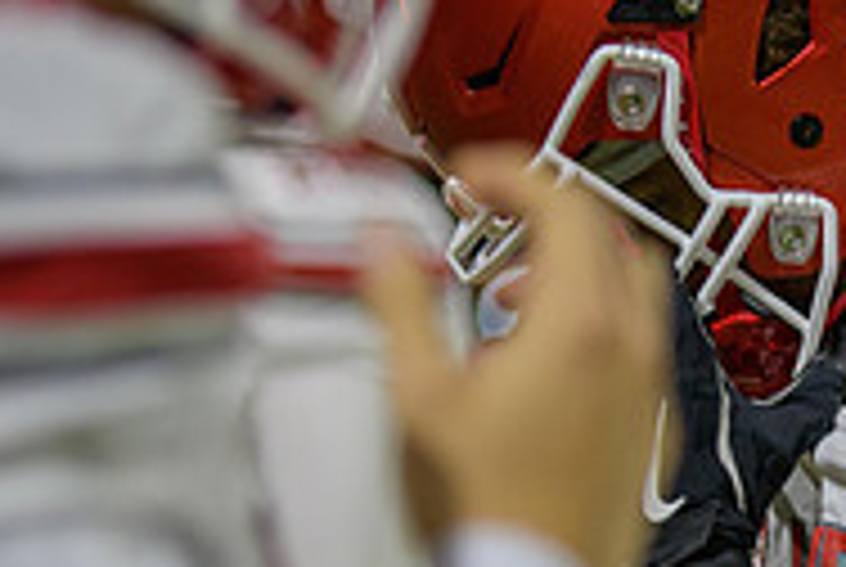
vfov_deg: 3.7
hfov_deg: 5.5
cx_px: 1066
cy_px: 461
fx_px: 8709
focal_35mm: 370
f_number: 2.8
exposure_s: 1/250
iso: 1250
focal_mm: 120
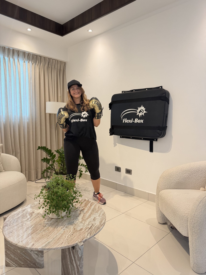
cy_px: 138
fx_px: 190
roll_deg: -0.9
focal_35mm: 24
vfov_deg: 71.6
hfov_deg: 56.8
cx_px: 103
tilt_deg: -5.1
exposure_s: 1/120
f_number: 1.78
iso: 160
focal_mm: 6.76
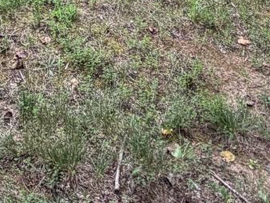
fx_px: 648
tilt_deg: -5.7
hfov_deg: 22.8
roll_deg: +2.8
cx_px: 16
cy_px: -261
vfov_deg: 13.7
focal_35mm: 83
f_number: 2.2
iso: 40
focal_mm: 2.22
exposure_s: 1/254
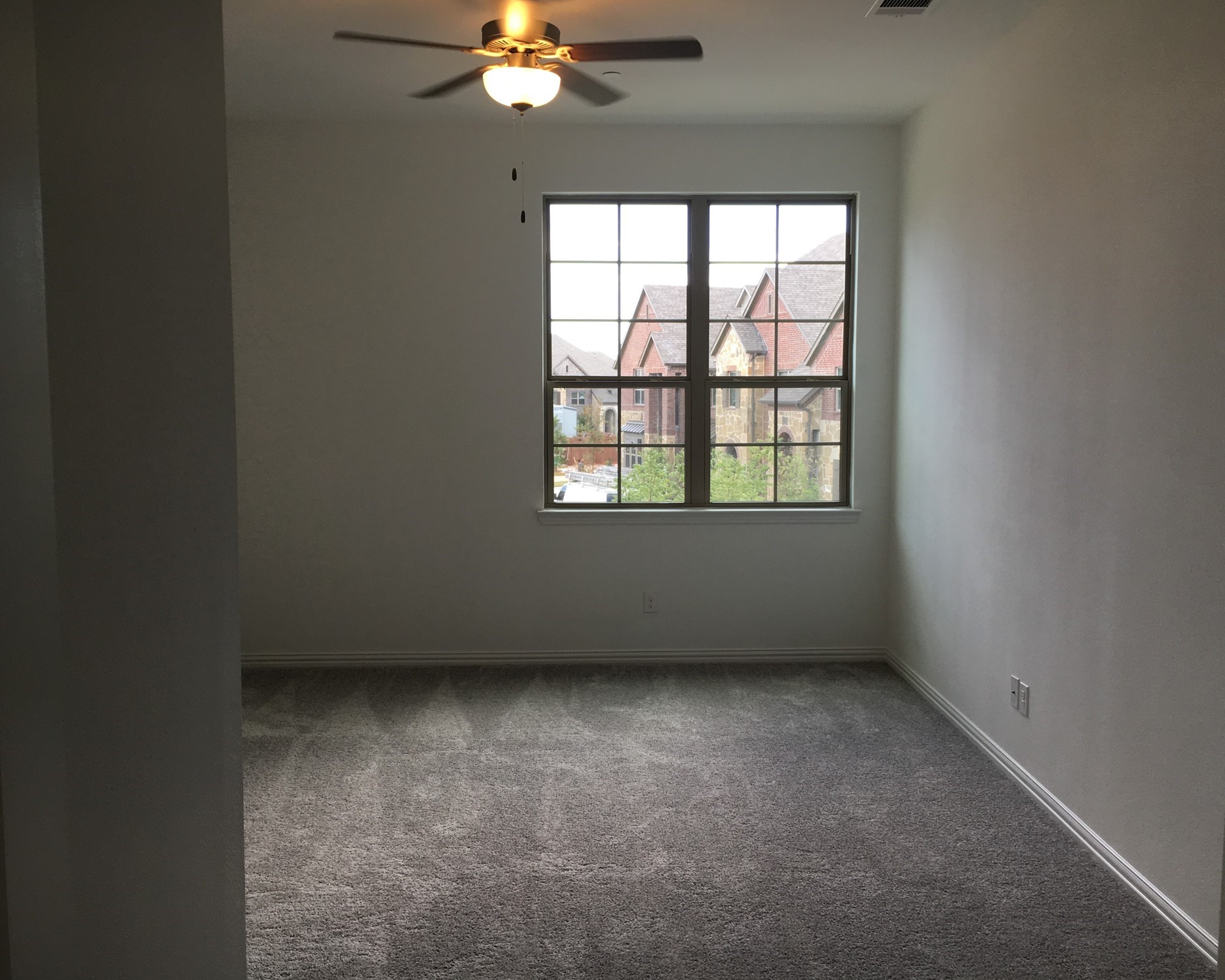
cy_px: 491
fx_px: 1124
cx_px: 628
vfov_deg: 47.1
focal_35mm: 31
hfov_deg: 57.2
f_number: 2.2
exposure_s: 1/120
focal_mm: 4.15
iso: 40
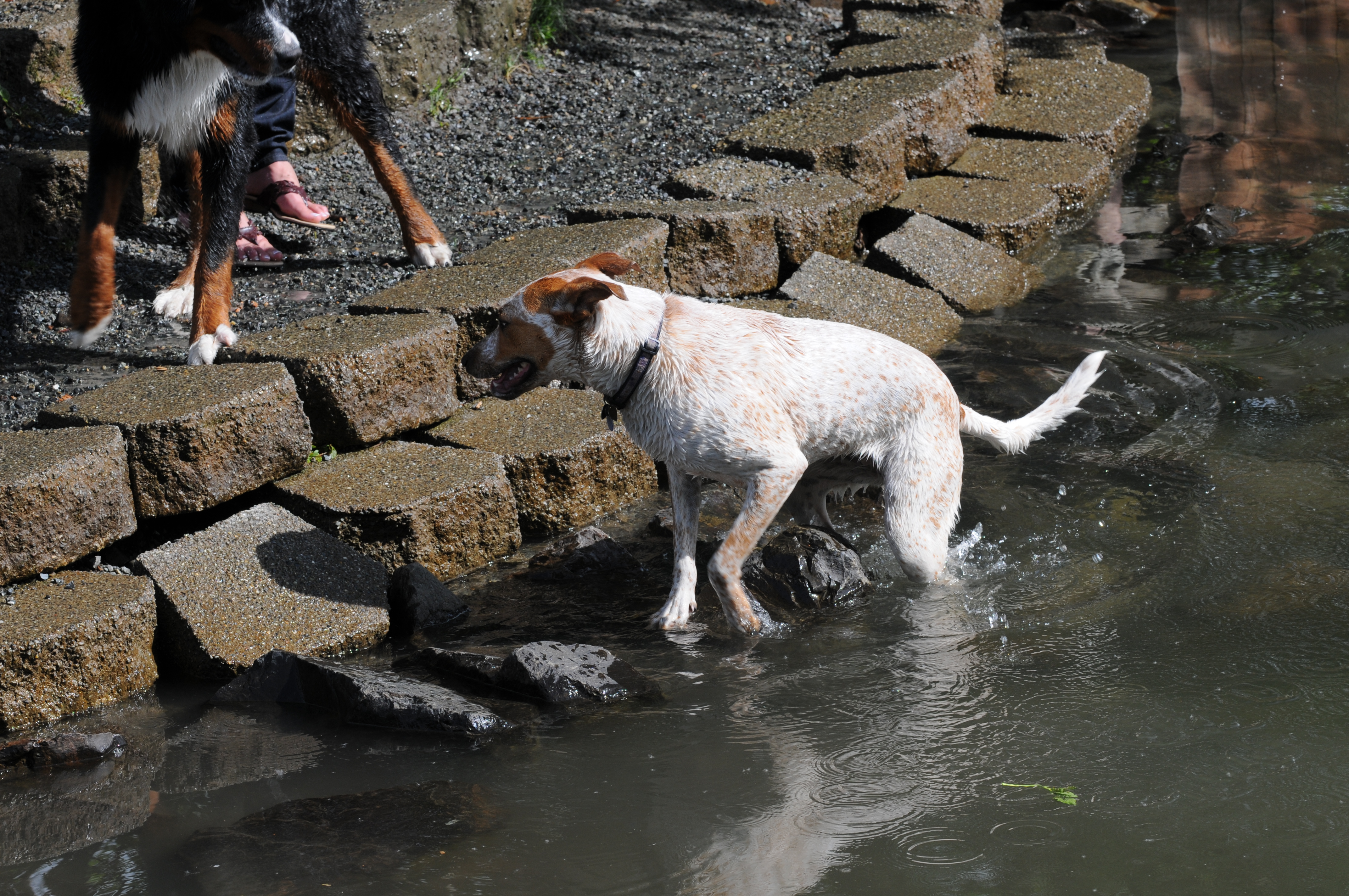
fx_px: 5895
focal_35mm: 158
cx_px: 674
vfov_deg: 8.7
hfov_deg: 13.1
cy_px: 448
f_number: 8
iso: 200
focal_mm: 105
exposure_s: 1/250
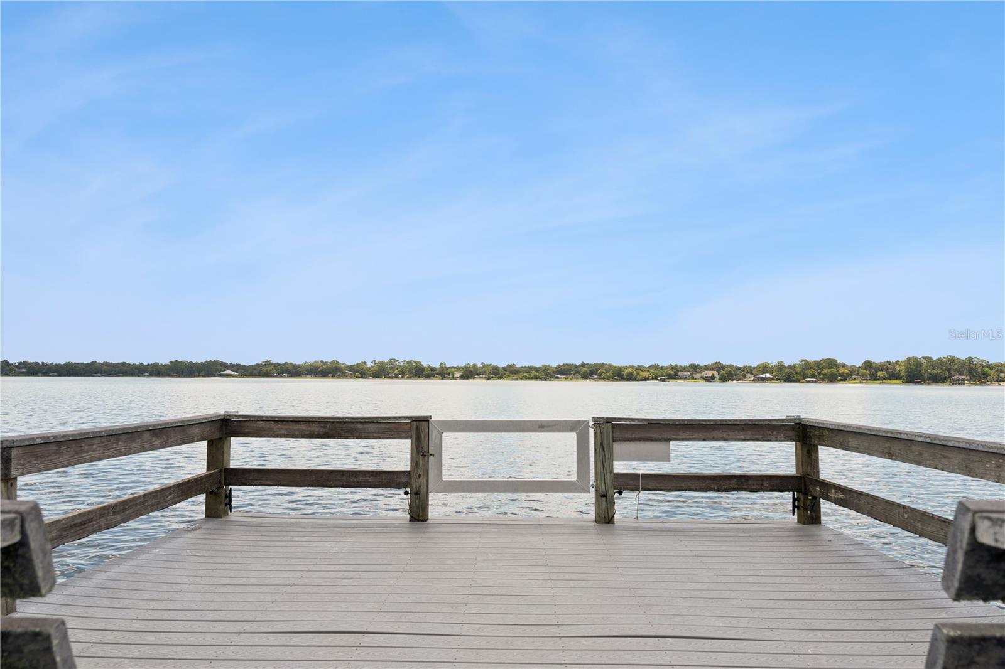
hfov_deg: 73.8
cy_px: 334
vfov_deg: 53.1
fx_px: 670
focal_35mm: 24
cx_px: 502
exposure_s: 1/640
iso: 125
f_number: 6.3
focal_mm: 24
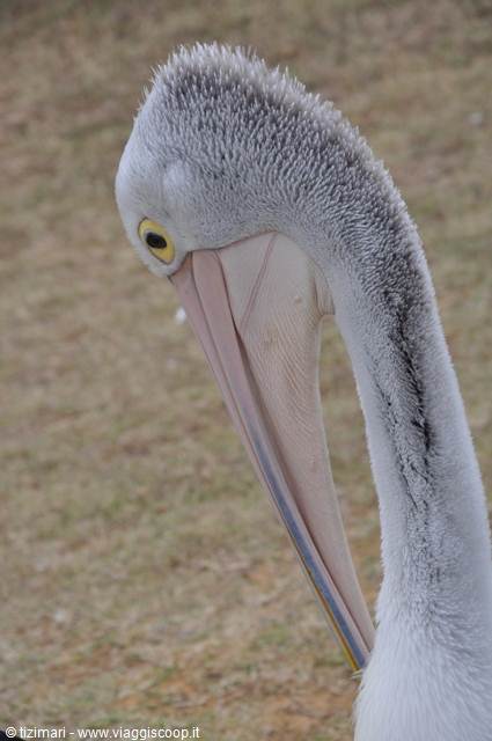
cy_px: 370
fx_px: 3237
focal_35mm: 158
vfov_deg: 13.1
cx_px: 246
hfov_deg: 8.7
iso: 200
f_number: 8
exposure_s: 1/400
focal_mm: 105
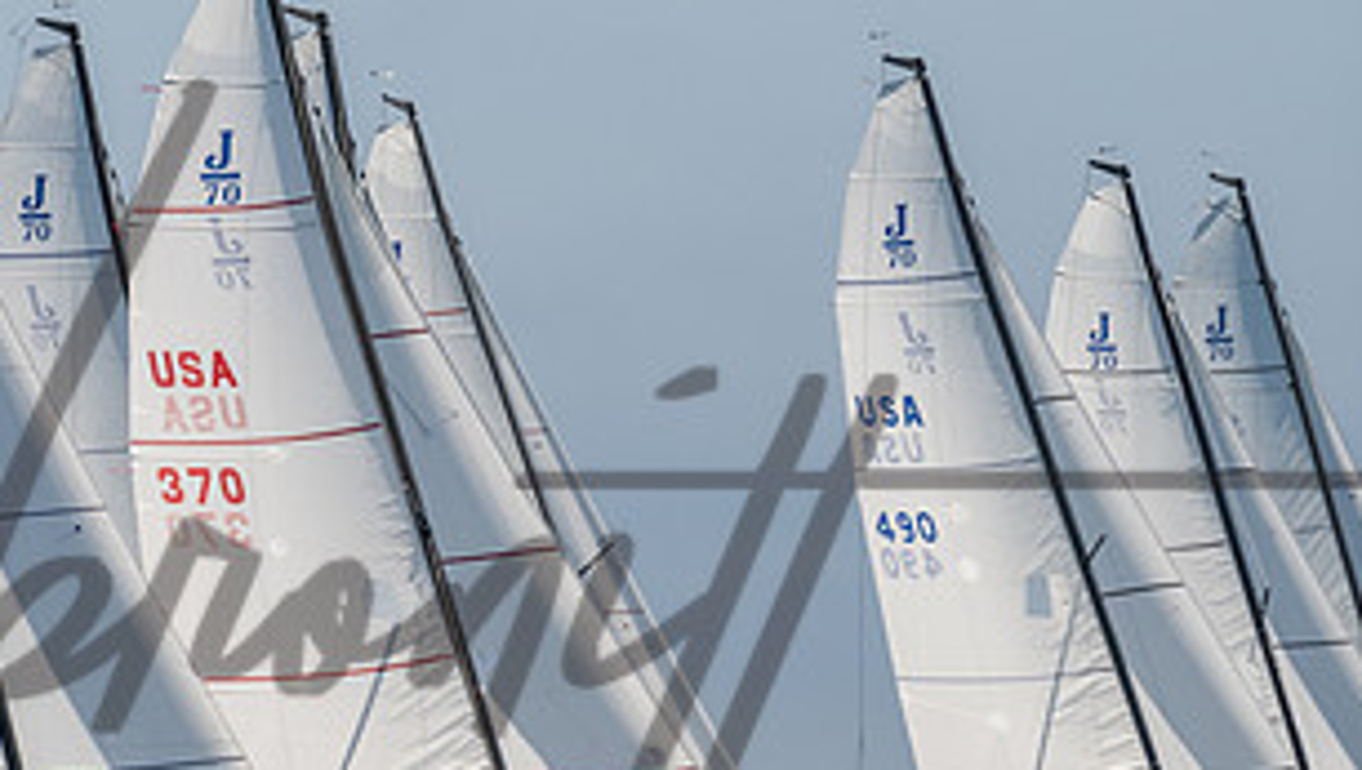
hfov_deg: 6.2
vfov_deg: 3.5
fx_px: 12475
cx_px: 50
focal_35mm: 345
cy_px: 315
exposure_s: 1/1000
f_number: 8
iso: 800
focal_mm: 150
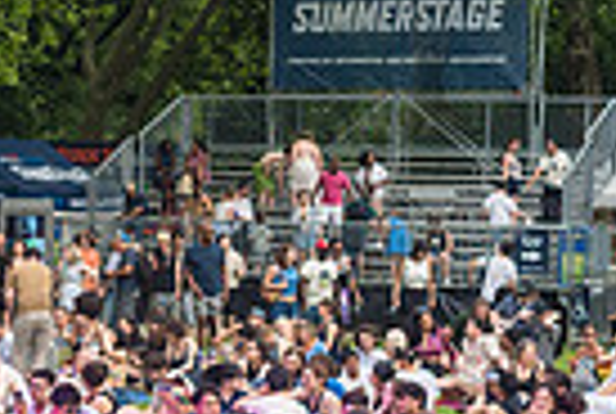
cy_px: 277
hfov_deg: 13.4
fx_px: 2538
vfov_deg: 9.3
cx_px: -153
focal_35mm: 148
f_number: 3.5
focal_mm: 35
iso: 250
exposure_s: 1/640
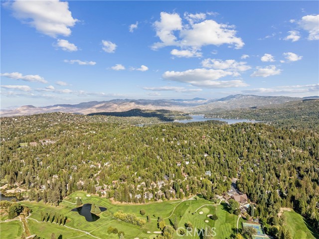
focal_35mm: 24
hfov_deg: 71.6
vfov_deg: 56.8
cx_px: 160
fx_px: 221
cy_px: 120
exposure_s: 1/80
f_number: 2.8
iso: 100
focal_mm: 12.3
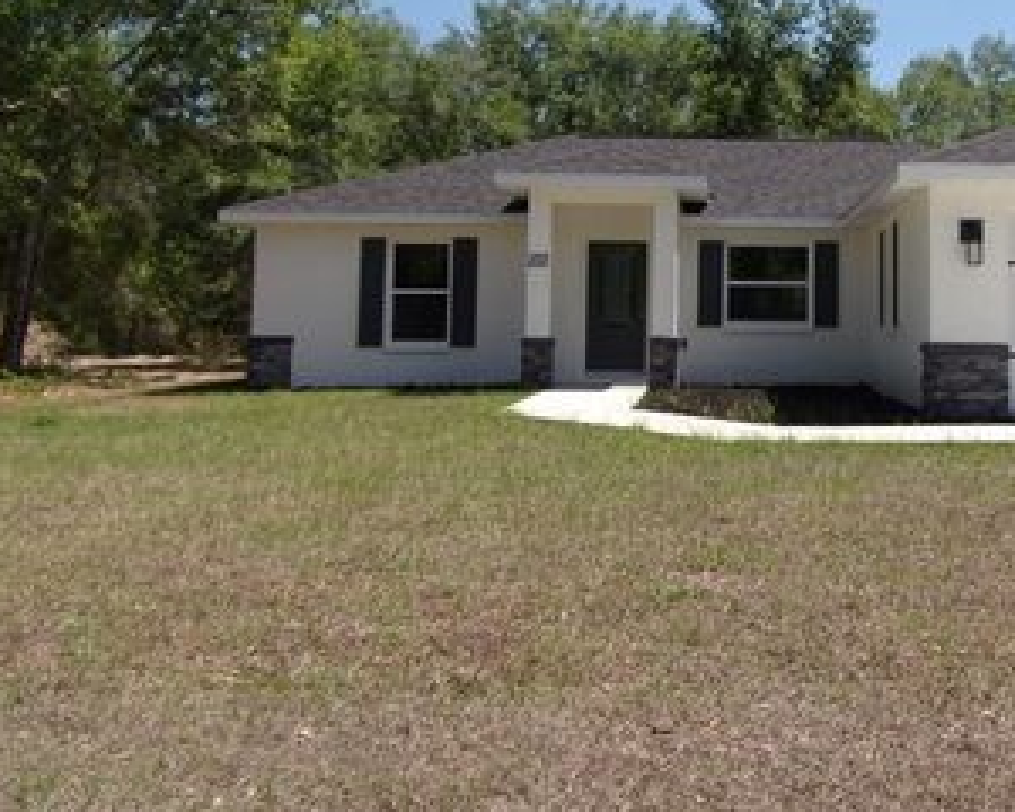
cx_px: 812
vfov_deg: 37.4
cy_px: 218
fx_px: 1172
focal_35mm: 39
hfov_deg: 44.6
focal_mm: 4.3
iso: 80
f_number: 3.3
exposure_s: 1/1200
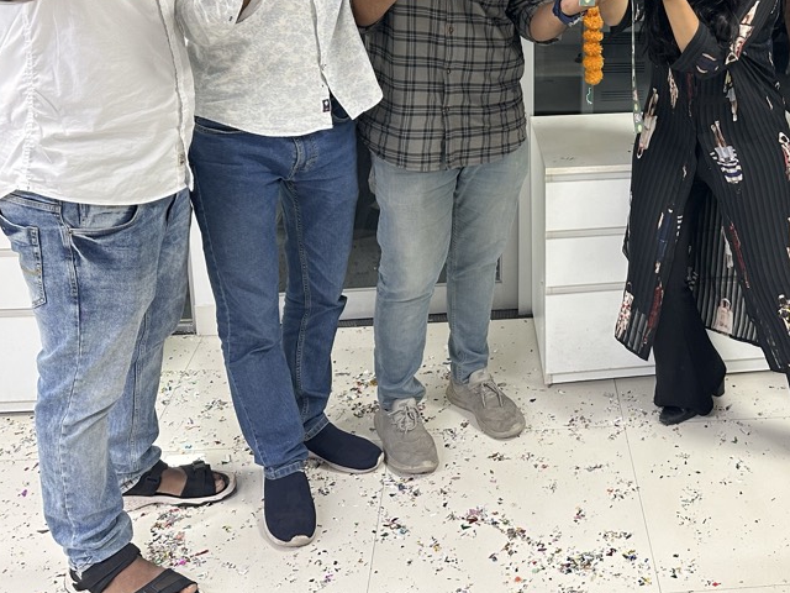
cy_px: 86
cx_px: 625
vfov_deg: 31.0
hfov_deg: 40.5
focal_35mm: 45
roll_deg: -1.2
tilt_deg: -14.7
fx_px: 1027
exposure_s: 1/50
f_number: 1.78
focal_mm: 6.86
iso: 160
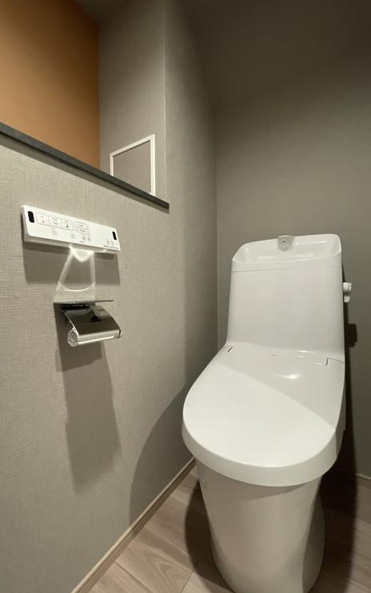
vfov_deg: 97.8
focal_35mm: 16
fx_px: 259
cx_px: 150
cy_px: 296
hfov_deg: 70.6
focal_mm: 1.55
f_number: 2.4
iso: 500
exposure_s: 1/50
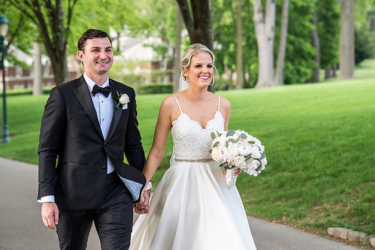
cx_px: 188
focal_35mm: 116
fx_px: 1209
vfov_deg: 11.8
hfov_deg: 17.6
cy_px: 125
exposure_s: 1/400
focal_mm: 116
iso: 800
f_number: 5
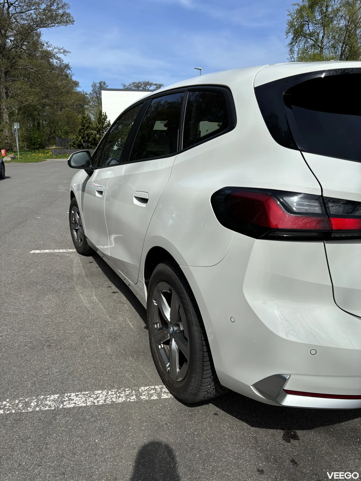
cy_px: 240
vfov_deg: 67.3
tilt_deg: -15.5
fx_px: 362
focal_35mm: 26
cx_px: 180
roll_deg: -1.5
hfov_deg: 53.1
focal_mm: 5.96
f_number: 1.6
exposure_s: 1/4854
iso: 50
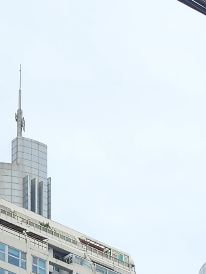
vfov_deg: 12.3
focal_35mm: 138
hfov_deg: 10.6
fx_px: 1095
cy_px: 581
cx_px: 220
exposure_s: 1/832
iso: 12
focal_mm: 6.4
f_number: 1.8
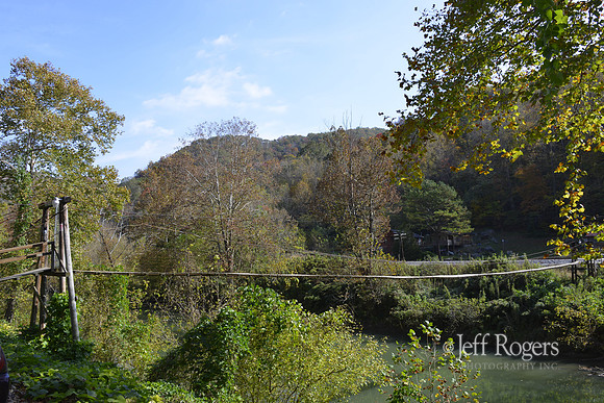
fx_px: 470
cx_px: 302
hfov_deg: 65.5
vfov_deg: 46.4
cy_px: 202
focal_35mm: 28
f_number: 11
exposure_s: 1/50
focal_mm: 28
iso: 100
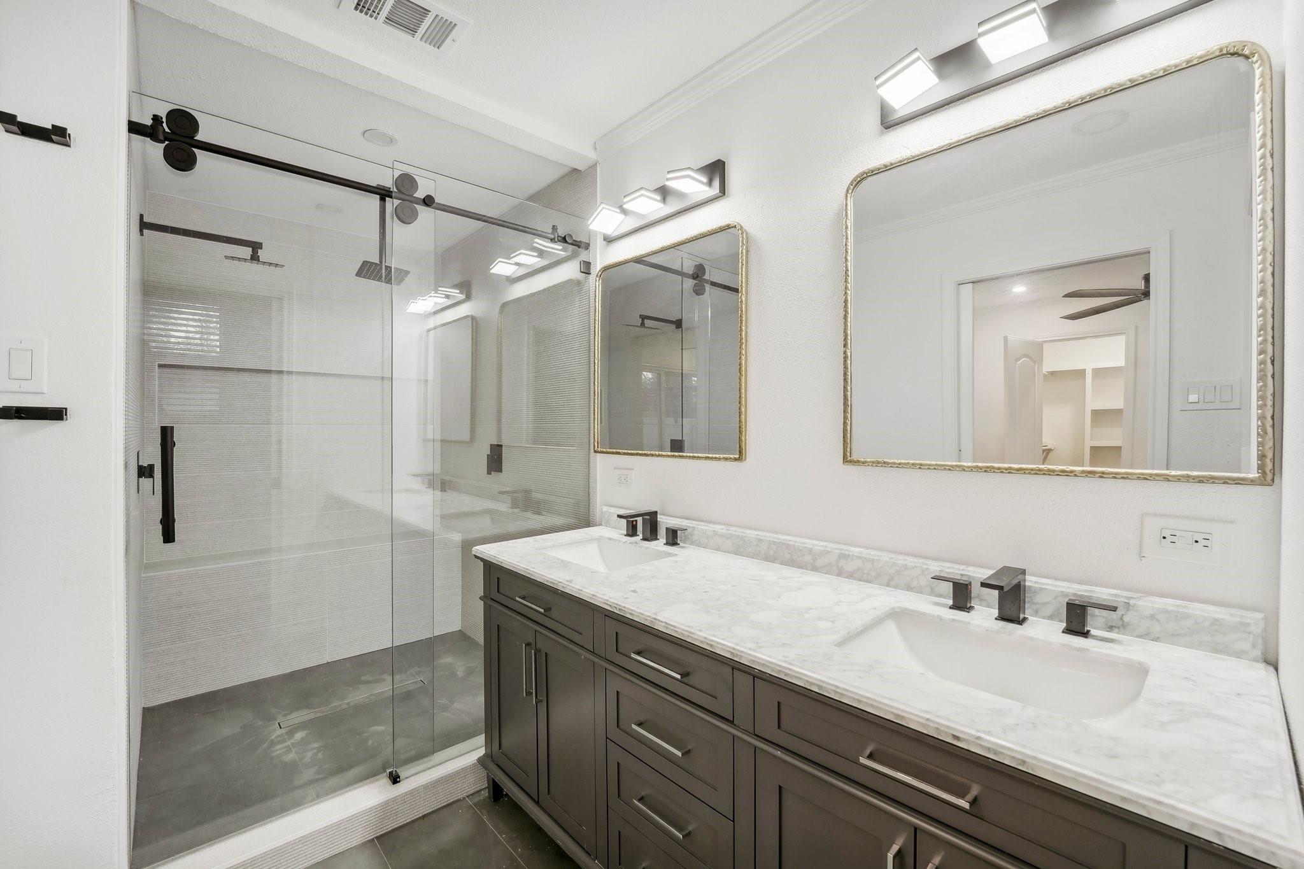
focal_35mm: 14
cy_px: 434
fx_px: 507
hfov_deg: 104.3
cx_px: 652
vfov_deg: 81.2
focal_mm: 14
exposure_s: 1/20
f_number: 8
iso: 500
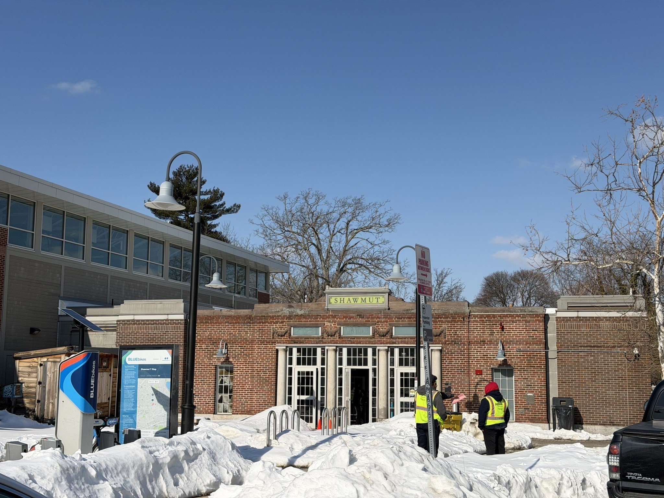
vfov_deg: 30.3
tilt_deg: +8.1
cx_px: 332
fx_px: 921
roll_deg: -0.1
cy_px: 249
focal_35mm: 48
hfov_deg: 39.7
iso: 80
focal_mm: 6.76
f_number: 1.78
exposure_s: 1/11364
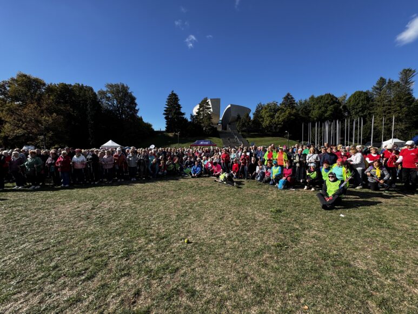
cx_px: 209
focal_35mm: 14
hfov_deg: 102.1
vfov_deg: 85.7
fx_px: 169
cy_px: 157
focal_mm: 2.22
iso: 40
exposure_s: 1/1020
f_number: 2.2
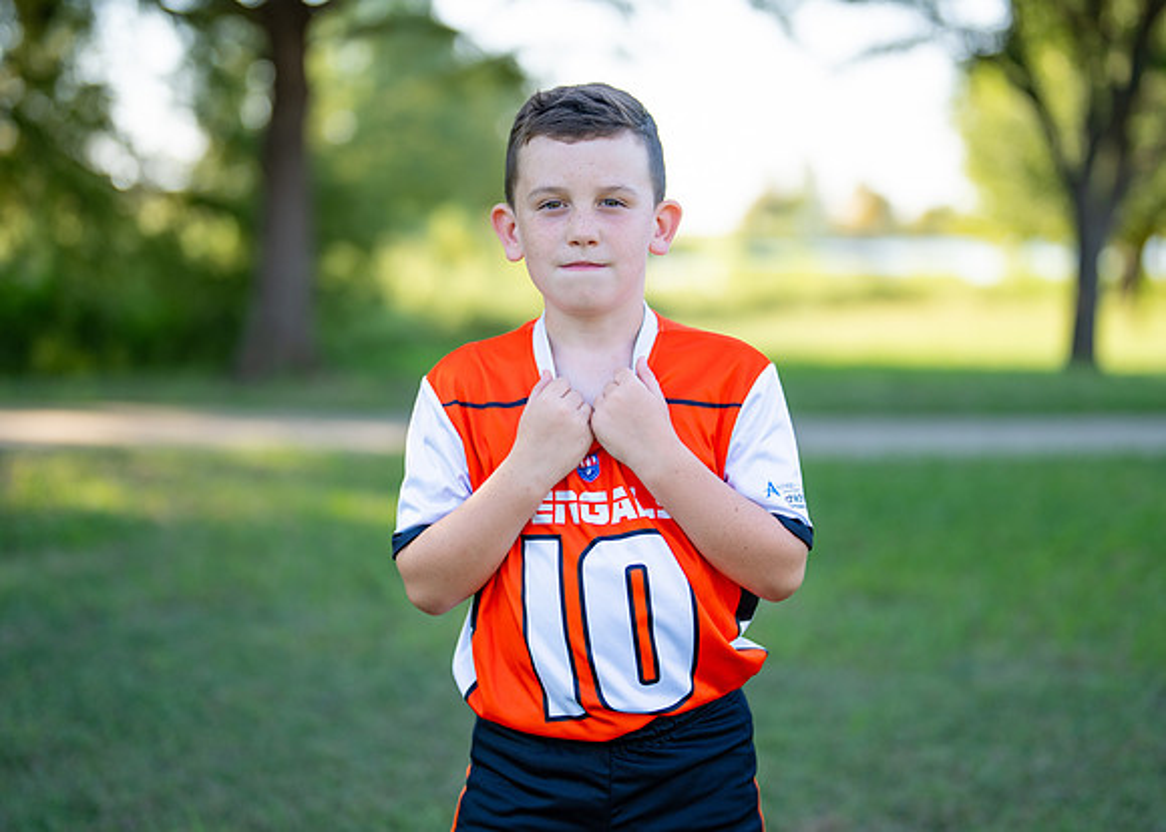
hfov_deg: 32.3
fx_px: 2012
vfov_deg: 23.4
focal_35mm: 61
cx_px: 603
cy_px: 378
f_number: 1.2
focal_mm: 50
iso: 100
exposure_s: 1/1600
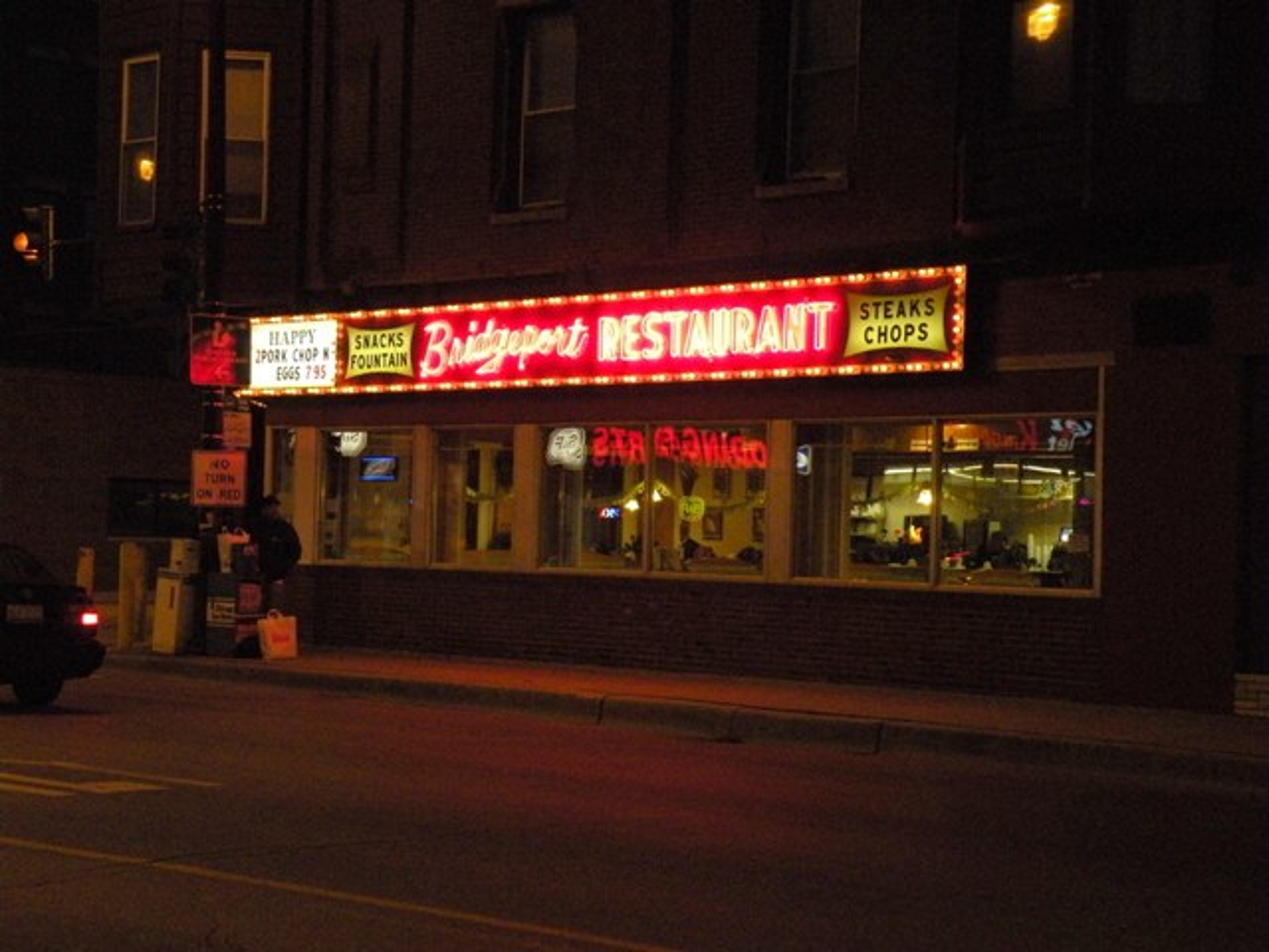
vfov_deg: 21.9
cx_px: 634
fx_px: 2456
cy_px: 476
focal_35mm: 67
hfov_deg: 29.0
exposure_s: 1/60
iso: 400
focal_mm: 11.9
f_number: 3.5
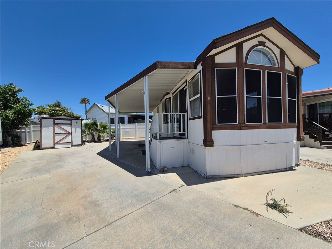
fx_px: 125
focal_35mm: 13
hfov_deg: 106.2
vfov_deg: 89.9
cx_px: 166
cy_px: 124
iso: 50
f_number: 2.2
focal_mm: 1.74
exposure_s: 1/2728
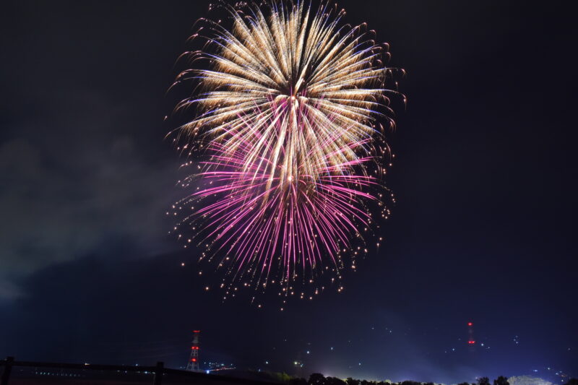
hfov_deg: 61.9
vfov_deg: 43.6
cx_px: 289
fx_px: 482
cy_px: 192
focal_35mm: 30
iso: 100
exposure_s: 11.9
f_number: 11
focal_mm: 20
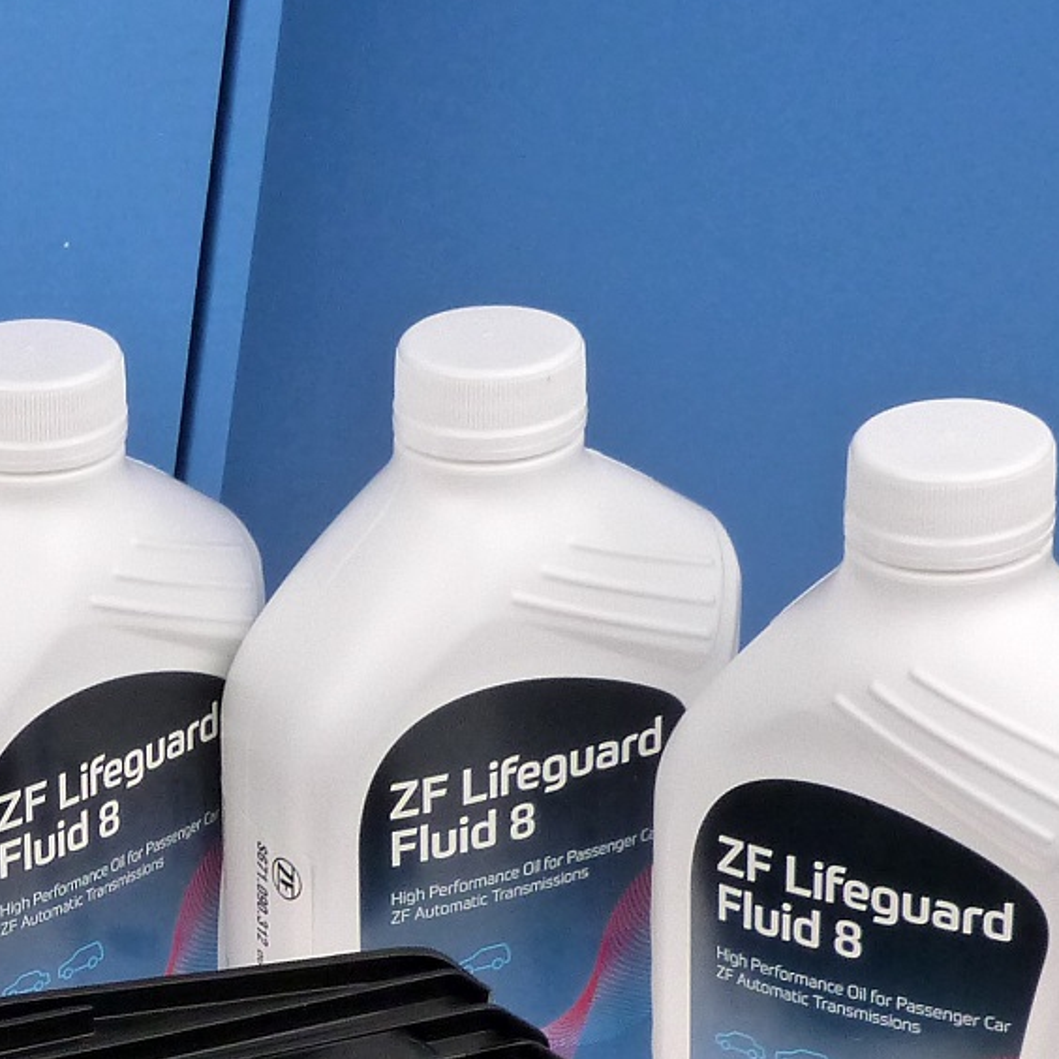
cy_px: 1388
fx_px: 4119
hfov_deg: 14.2
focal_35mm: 119
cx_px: -255
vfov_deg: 14.1
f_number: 4
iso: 320
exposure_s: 1/200
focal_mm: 6.7
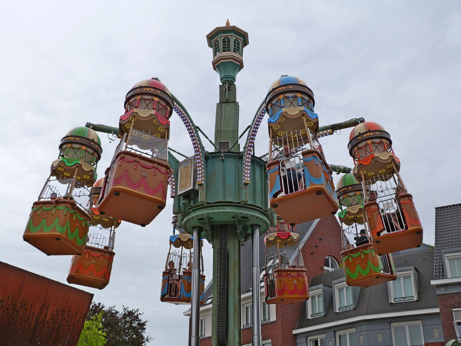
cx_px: 230
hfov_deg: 42.9
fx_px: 586
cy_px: 173
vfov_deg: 32.9
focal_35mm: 44
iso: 100
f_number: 3.6
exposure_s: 1/500
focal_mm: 7.8
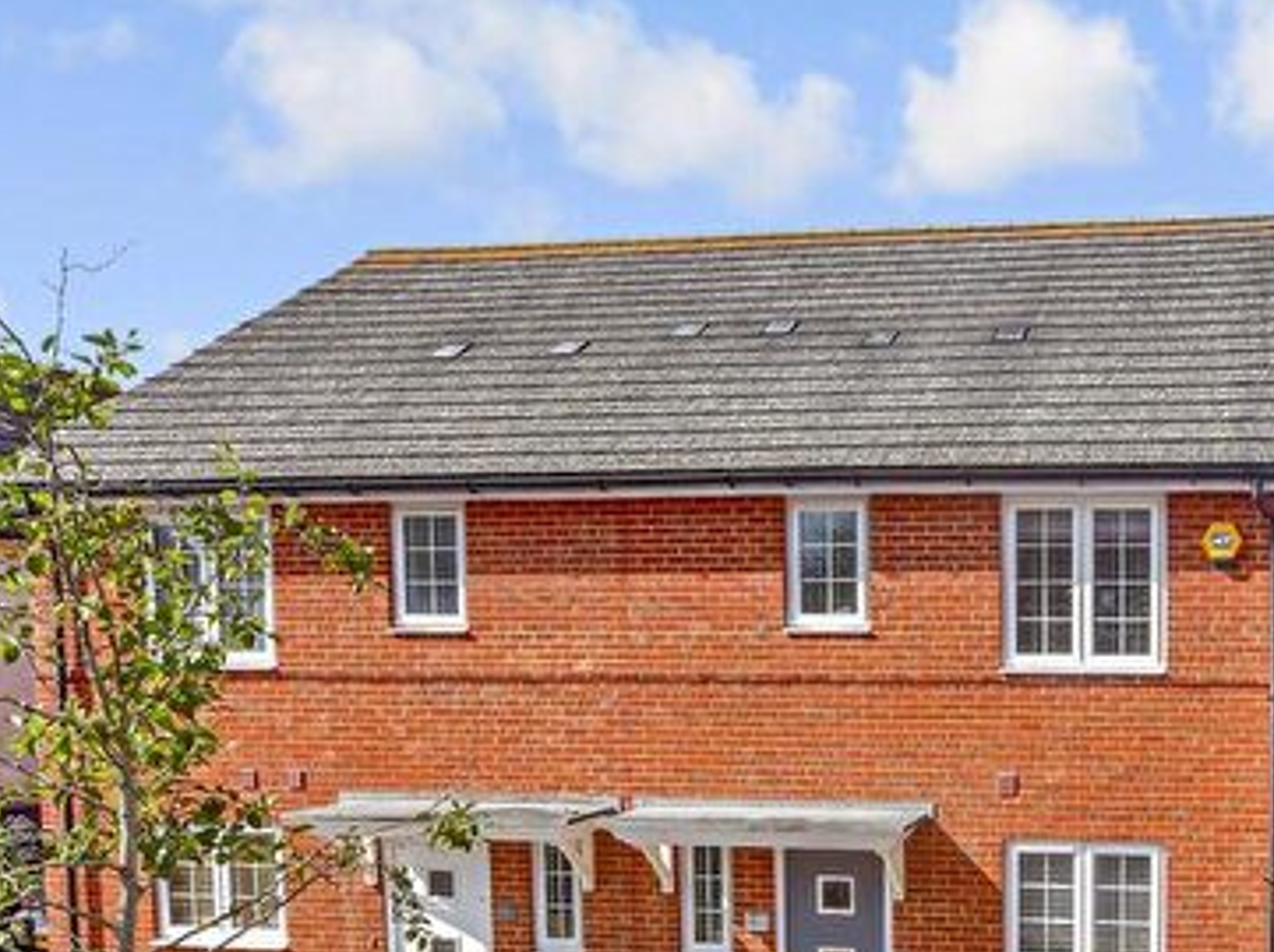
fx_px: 1029
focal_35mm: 28
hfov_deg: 60.9
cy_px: 785
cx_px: 911
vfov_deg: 46.6
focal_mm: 10
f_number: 8
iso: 250
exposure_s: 1/500
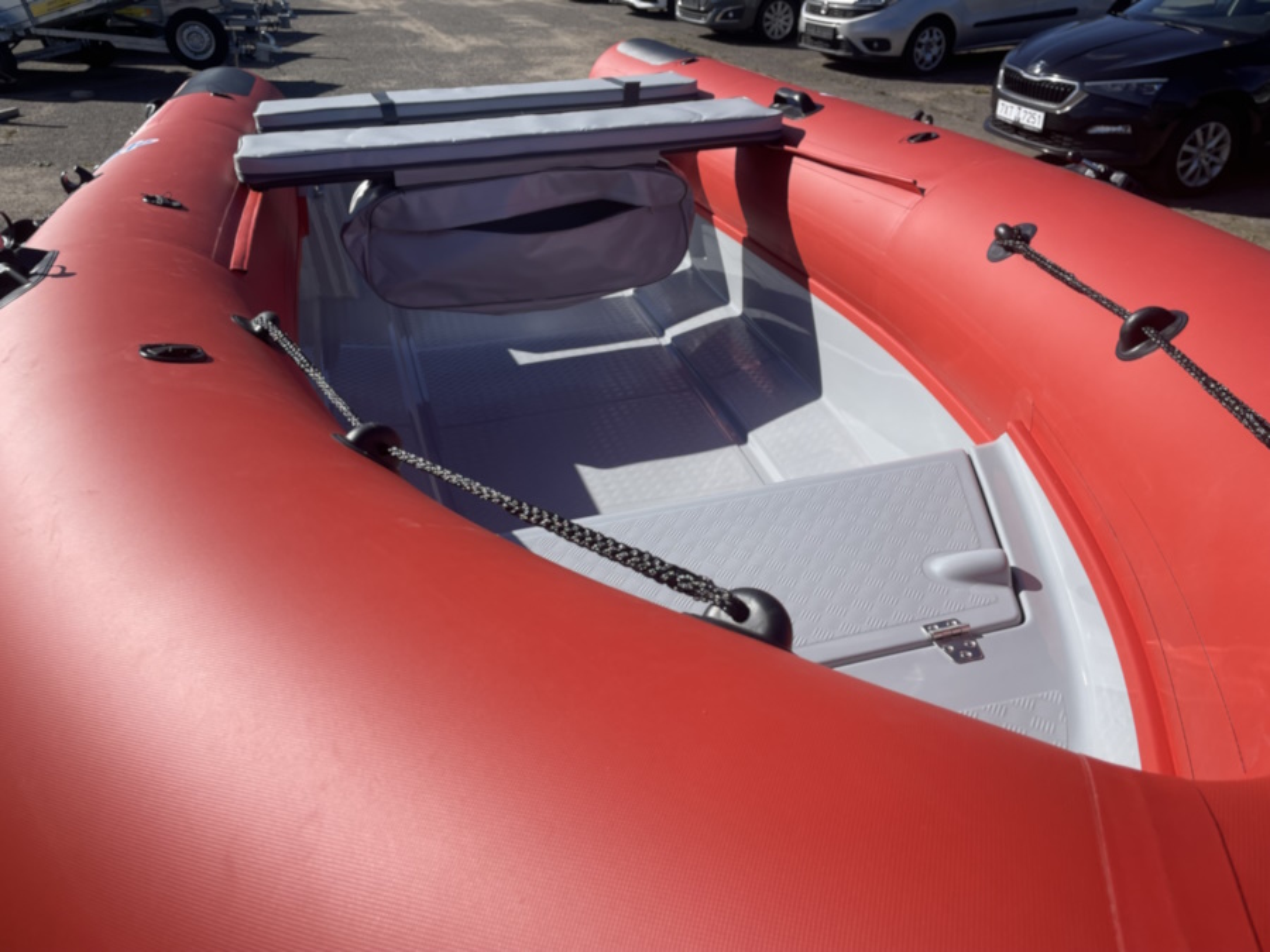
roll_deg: +0.6
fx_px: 954
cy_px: 476
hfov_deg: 67.3
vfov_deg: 53.1
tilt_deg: -30.8
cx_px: 635
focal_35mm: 26
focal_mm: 4.2
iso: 32
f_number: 1.6
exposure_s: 1/4651
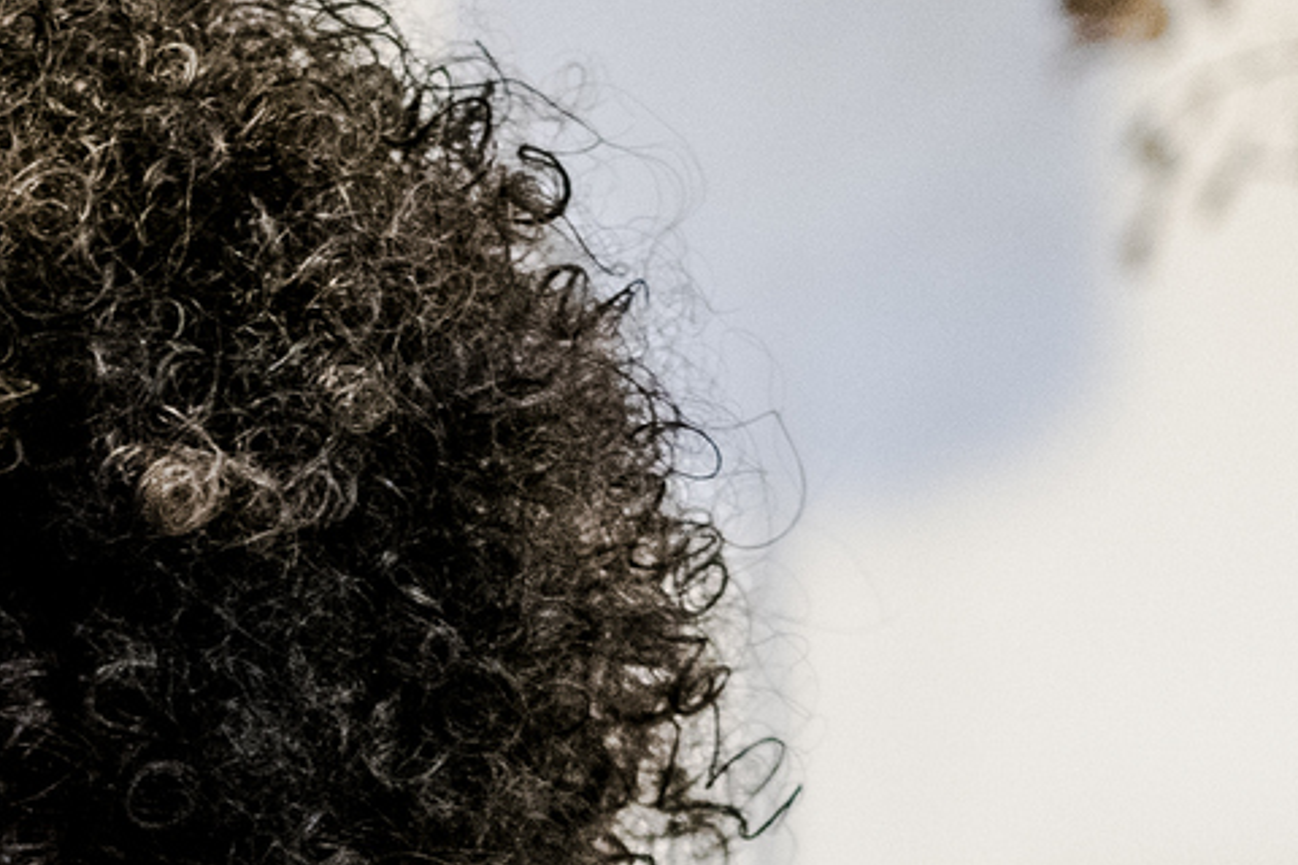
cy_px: 1611
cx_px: -1402
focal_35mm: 221
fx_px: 7968
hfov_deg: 8.7
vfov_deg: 6.1
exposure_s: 1/100
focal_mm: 50
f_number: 2.5
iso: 2000
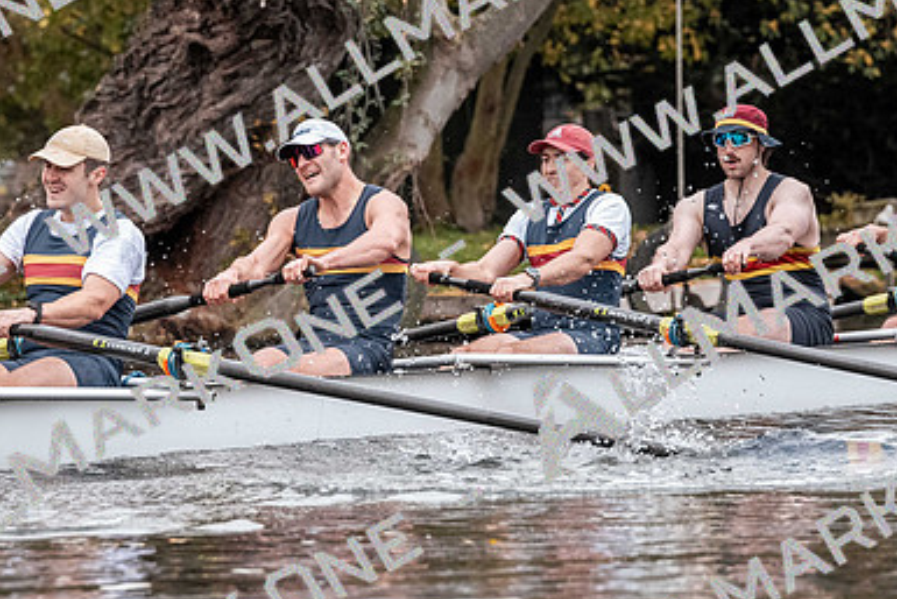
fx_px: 7502
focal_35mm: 301
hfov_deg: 6.8
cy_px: 262
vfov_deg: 4.6
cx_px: 333
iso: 2500
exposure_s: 1/1000
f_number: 5.6
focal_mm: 200
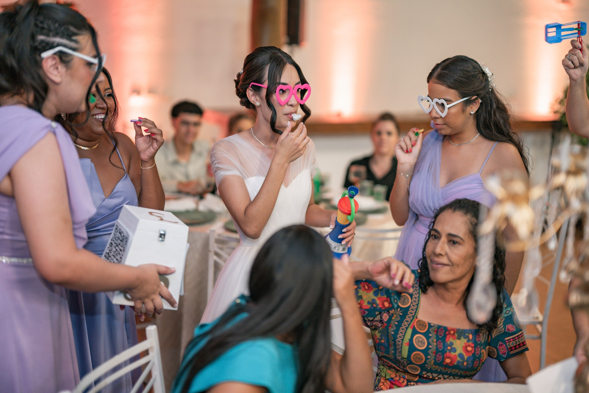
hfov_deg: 39.6
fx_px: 818
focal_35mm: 50
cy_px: 196
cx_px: 294
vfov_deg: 27.0
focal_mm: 50
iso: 500
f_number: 1.2
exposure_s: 1/250
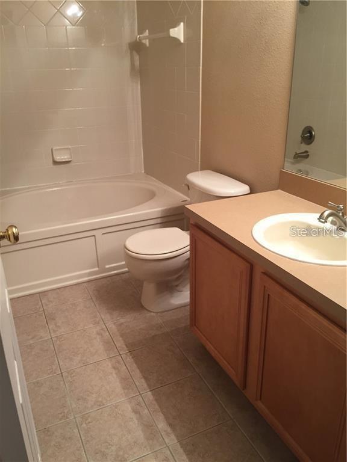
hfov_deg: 48.2
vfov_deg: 61.7
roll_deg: -0.3
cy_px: 231
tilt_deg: -20.8
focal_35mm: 29
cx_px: 174
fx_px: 388
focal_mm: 4.15
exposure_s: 1/30
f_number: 2.2
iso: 80
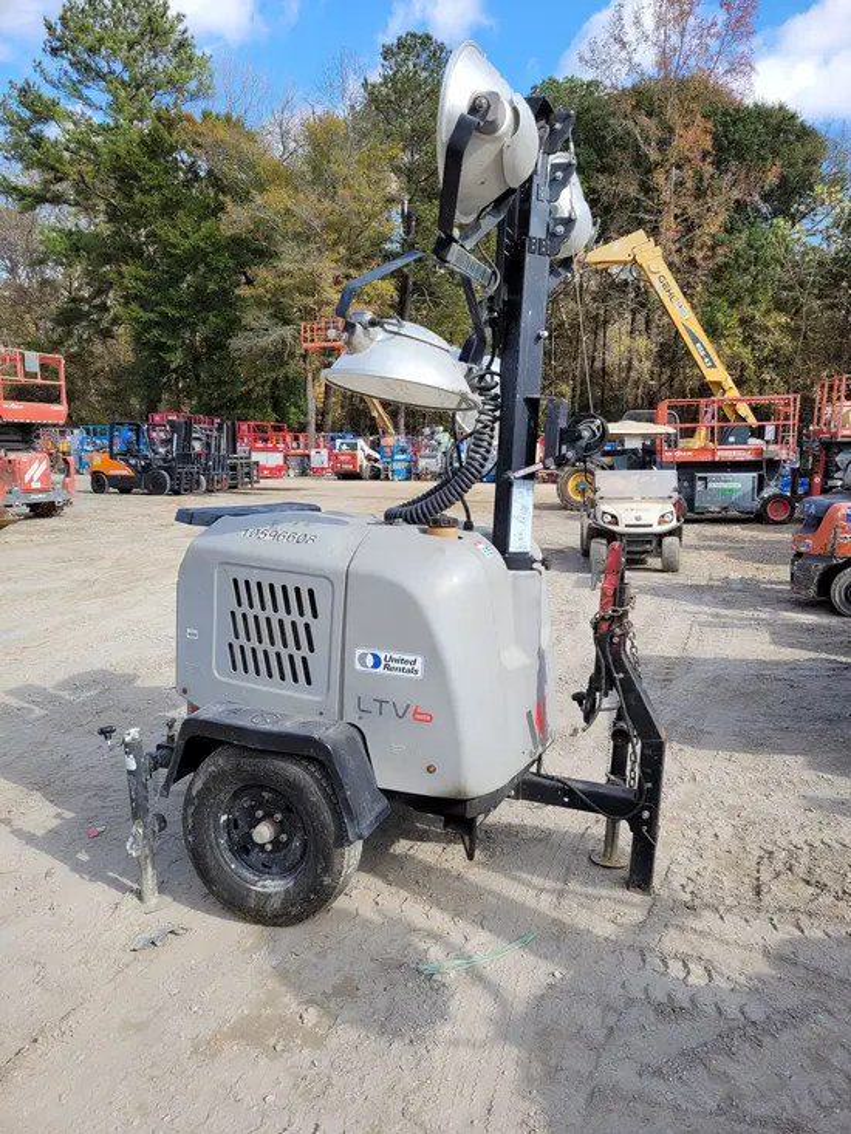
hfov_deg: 53.1
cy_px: 567
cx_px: 426
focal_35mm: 26
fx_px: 852
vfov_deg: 67.3
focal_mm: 5.4
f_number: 1.8
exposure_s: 1/1139
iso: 40
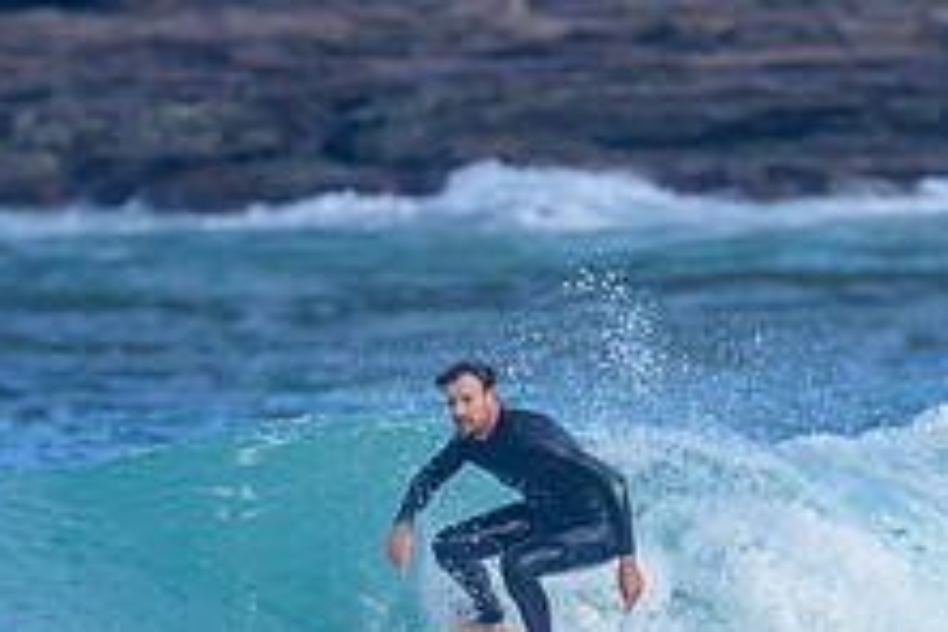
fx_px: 75755
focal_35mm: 2877
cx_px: 333
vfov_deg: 0.5
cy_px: 676
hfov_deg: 0.7
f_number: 6.3
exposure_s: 1/2000
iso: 640
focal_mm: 800
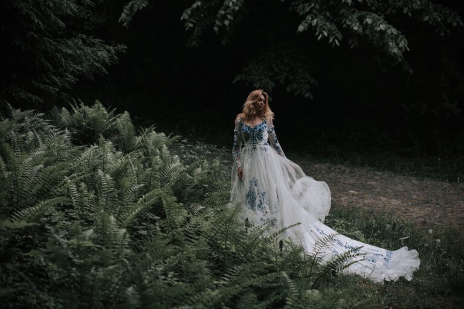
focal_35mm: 50
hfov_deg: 39.6
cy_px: 154
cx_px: 232
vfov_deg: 27.0
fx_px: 644
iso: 400
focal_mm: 50
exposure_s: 1/1000
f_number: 2.5
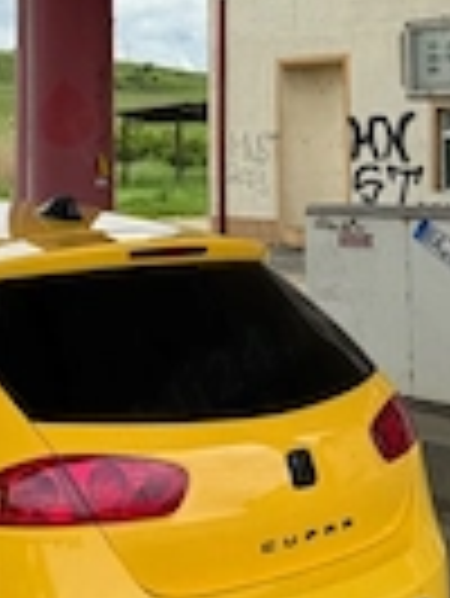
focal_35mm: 72
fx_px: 1246
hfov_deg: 19.5
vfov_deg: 26.4
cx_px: -54
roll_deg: +0.0
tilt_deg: +2.9
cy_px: 94
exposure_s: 1/3802
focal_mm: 6.76
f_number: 1.78
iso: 80
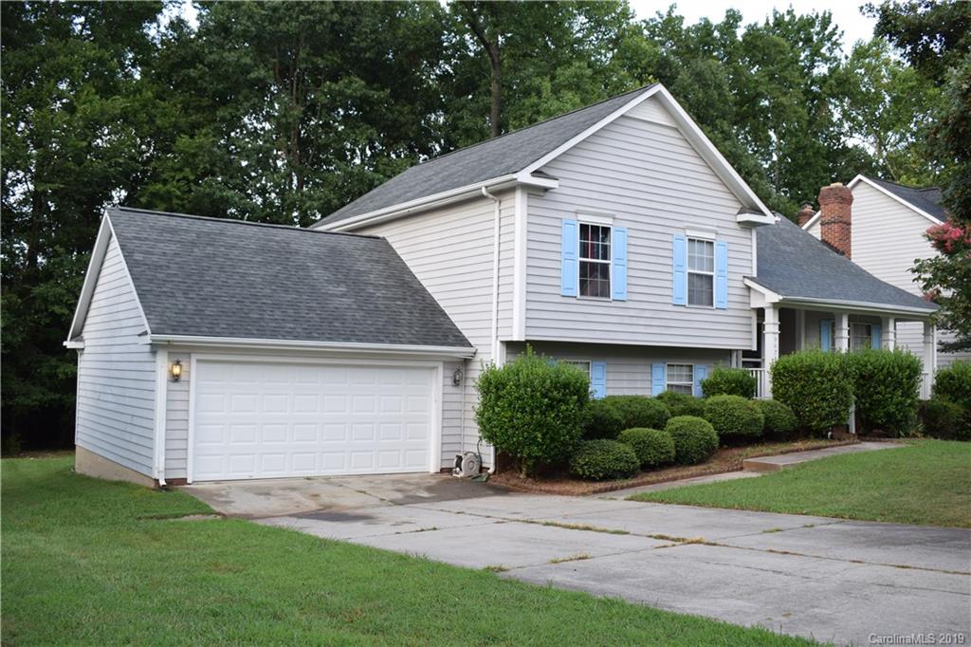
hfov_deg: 55.1
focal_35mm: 34
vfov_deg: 38.3
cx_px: 486
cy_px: 324
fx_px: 930
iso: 400
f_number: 6.3
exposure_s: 1/160
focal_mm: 23
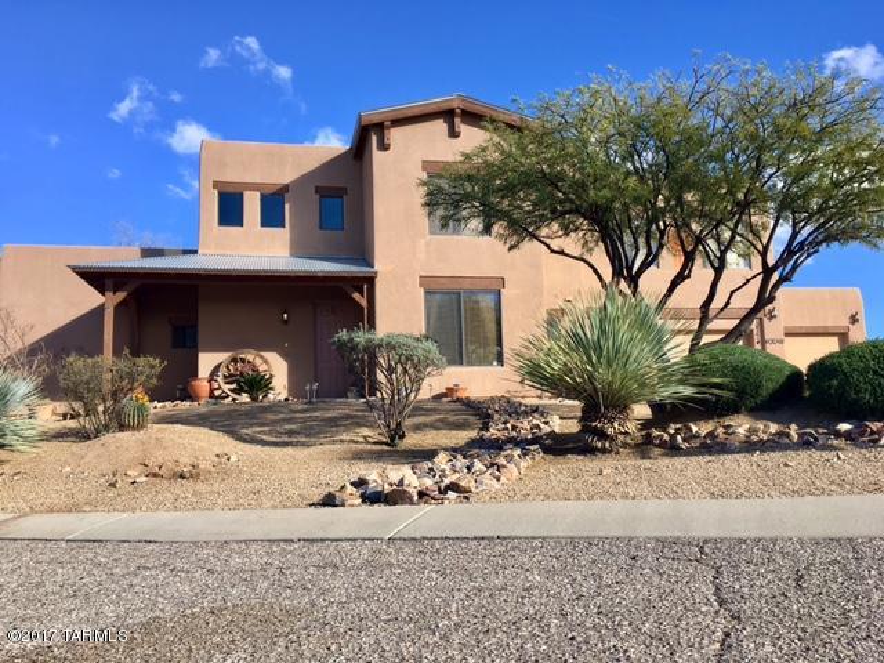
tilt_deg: +8.2
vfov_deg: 48.2
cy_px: 332
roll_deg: +3.0
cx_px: 442
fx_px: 741
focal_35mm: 29
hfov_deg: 61.7
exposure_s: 1/705
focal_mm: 4.15
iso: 25
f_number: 2.2
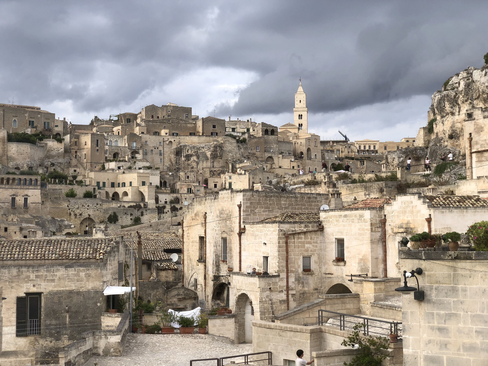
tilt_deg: +4.0
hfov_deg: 36.8
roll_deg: +1.9
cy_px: 183
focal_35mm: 52
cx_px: 244
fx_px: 733
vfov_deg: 28.0
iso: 16
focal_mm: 6
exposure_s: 1/415
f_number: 2.4
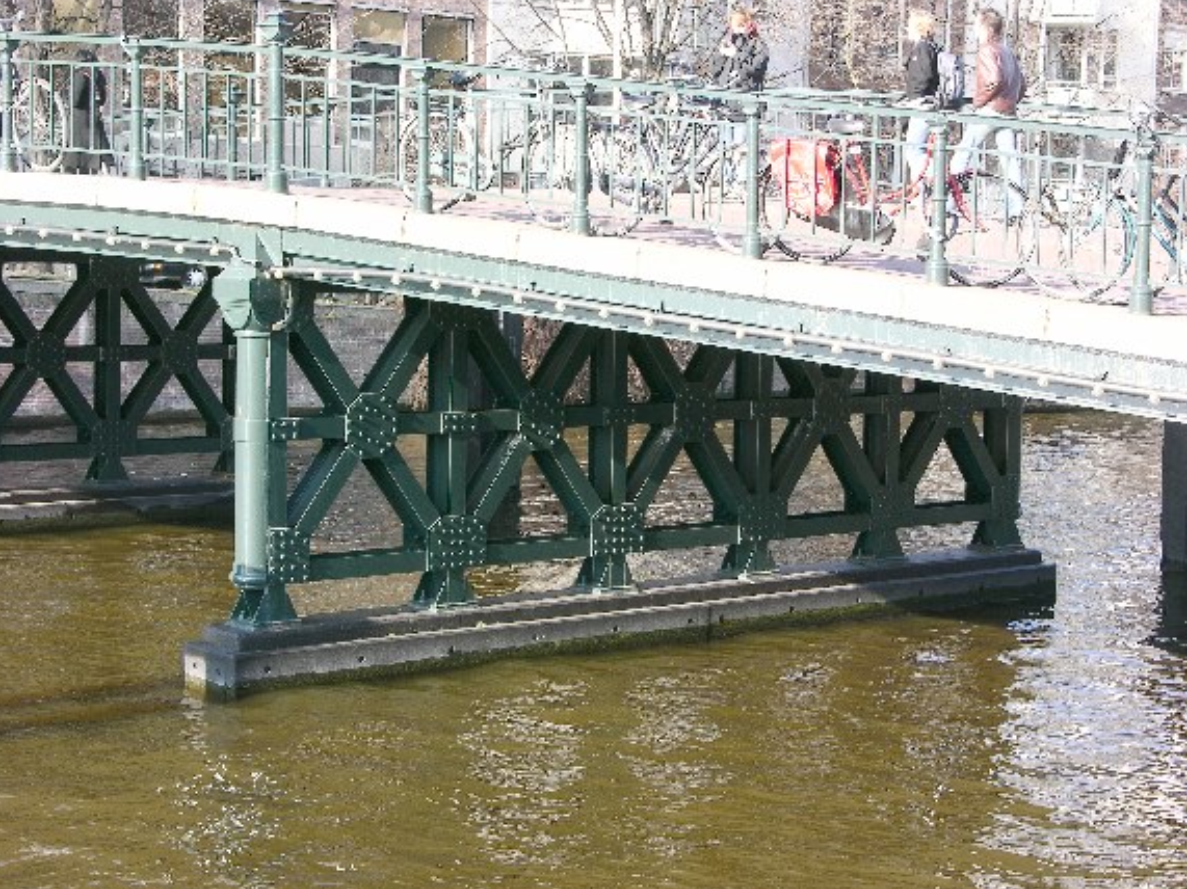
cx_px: 598
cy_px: 447
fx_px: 1234
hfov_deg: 51.4
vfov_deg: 39.6
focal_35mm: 36
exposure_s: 1/46
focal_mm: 8.9
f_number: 5
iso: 50
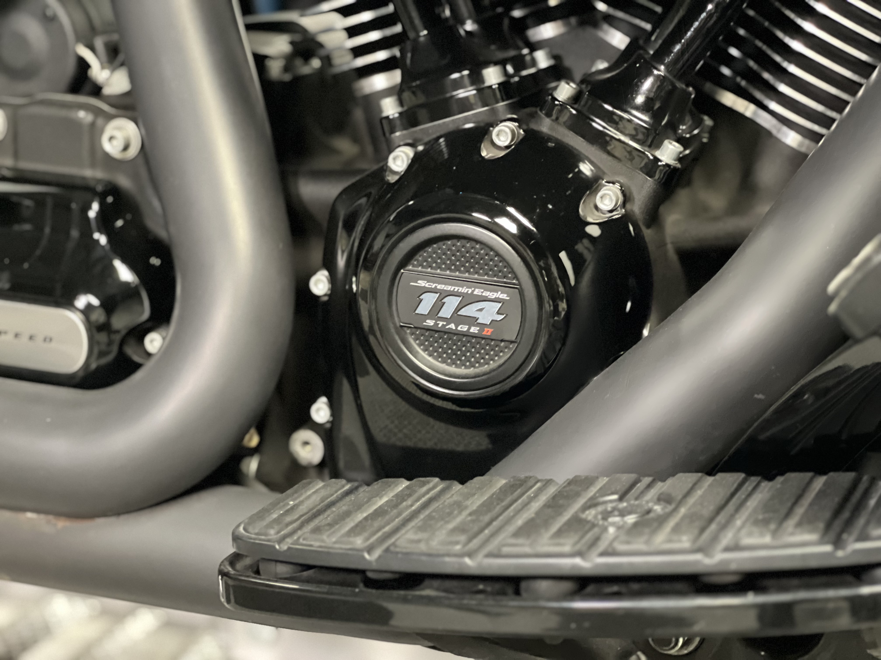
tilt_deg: -15.6
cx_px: 440
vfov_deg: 19.1
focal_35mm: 77
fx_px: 1960
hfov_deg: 25.3
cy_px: 330
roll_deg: -0.3
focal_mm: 9
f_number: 2.8
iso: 800
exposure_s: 1/15
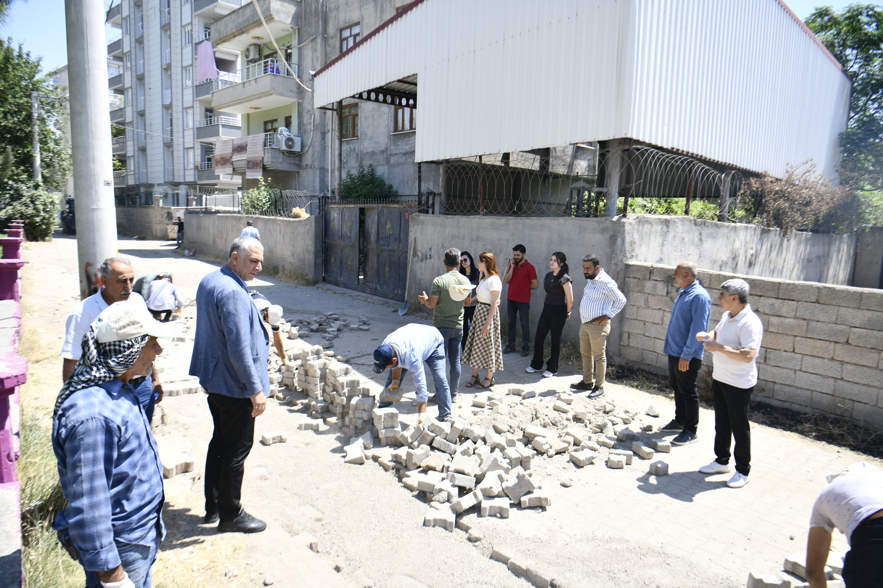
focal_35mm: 24
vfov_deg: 53.1
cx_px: 442
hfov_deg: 73.7
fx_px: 589
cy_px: 294
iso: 64
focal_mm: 24
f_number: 4.5
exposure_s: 1/500
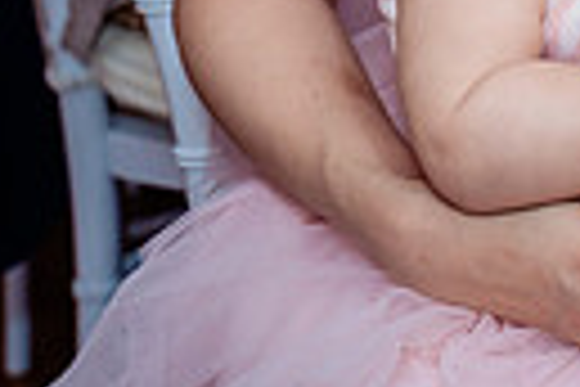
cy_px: -347
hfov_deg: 11.9
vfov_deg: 8.5
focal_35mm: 155
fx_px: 2497
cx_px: 1130
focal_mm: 28
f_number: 3.5
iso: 640
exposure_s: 1/160
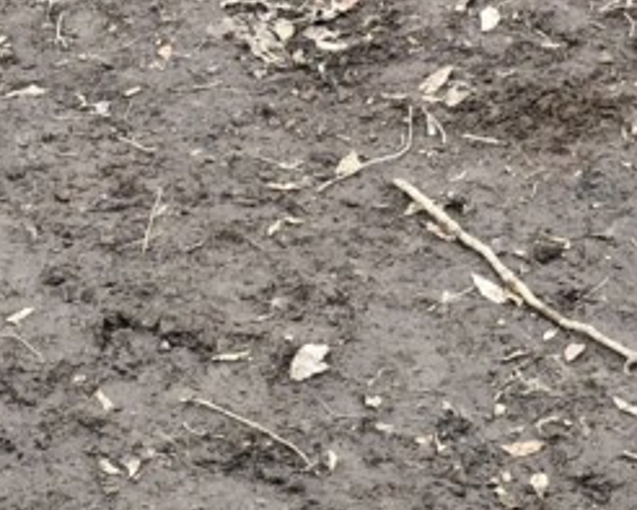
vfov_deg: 7.1
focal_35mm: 211
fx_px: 3980
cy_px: 940
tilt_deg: -45.4
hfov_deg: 9.0
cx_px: -184
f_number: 2.4
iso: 20
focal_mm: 6
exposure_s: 1/120
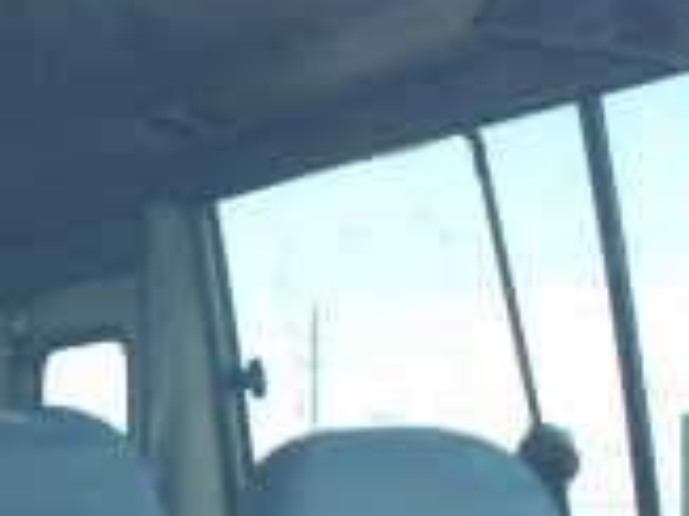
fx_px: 2108
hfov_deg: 16.2
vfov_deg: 13.8
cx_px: -473
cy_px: 491
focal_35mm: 106
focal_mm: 4.9
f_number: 10.4
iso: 136
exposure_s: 1/60
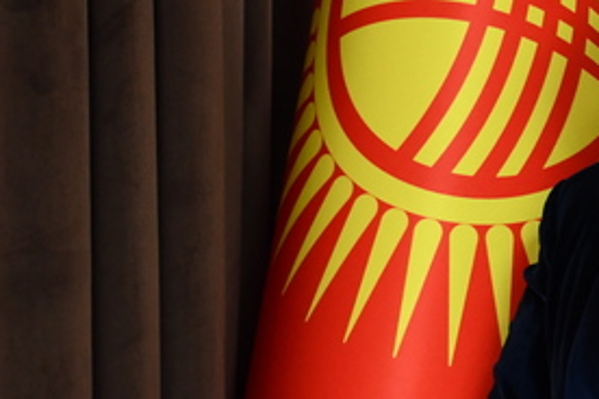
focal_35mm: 163
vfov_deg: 8.4
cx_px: 812
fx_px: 2712
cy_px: 180
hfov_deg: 12.2
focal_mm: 40
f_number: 4.5
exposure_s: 1/125
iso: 1000
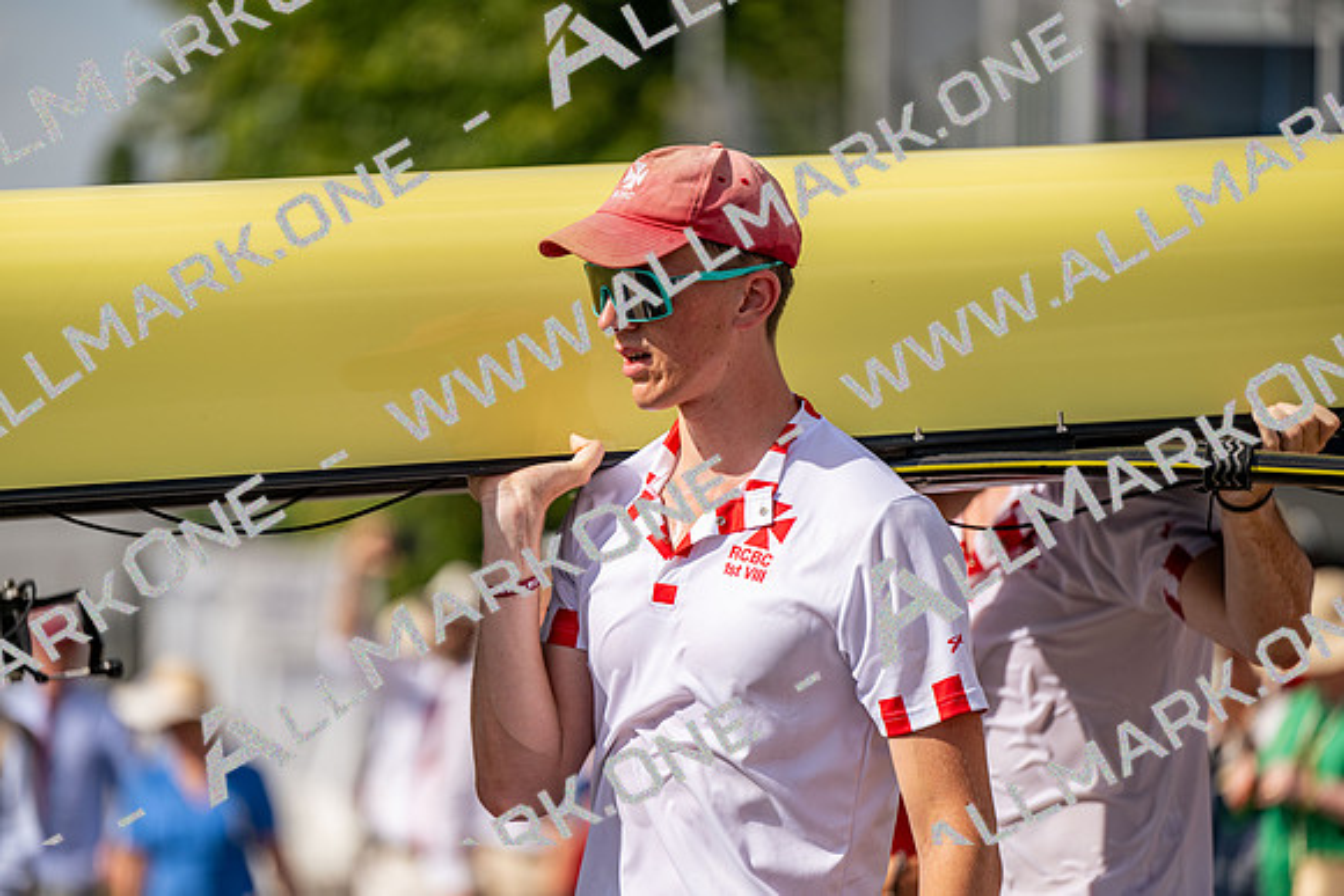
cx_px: 672
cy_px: 448
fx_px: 7468
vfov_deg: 6.9
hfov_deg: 10.3
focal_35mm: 200
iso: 72
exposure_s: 1/2500
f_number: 2.8
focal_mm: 200
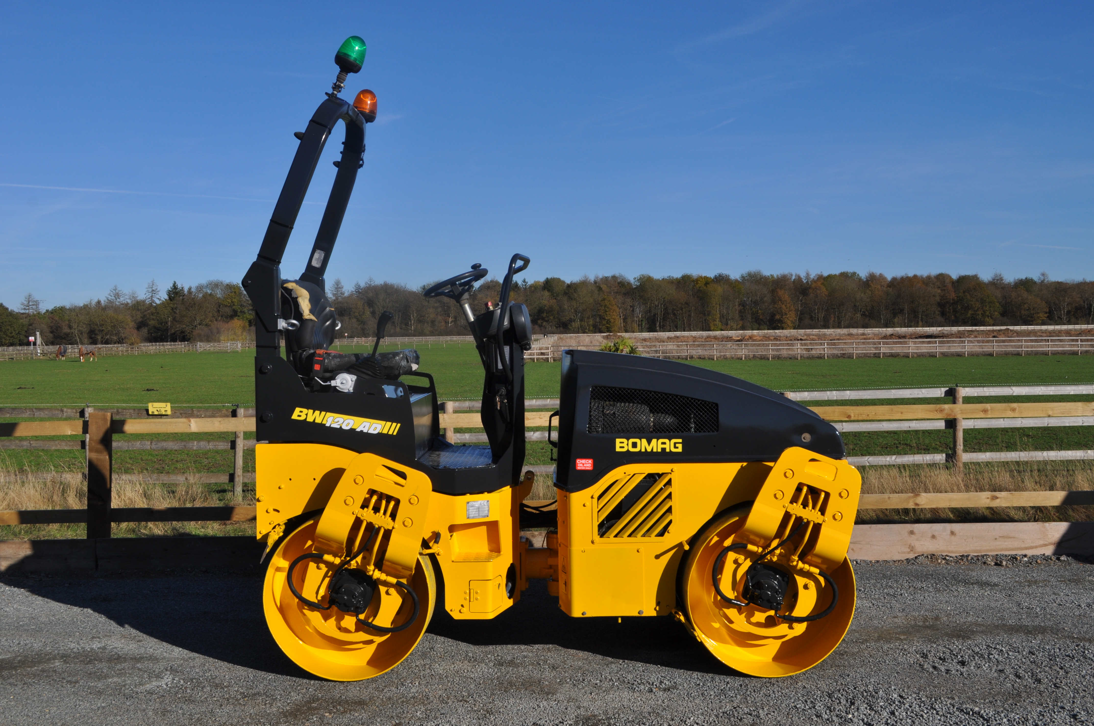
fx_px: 1093
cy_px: 363
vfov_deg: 36.8
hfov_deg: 53.2
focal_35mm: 36
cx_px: 547
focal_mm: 24
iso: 200
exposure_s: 1/400
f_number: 10
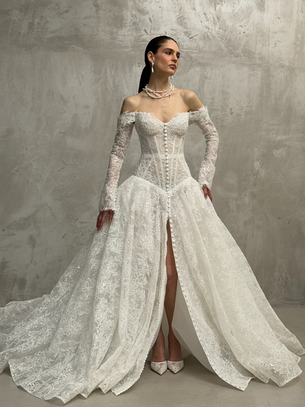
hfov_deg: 30.3
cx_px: 152
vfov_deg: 39.7
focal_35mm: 48
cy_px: 204
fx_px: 564
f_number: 1.78
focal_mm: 6.76
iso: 64
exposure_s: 1/50
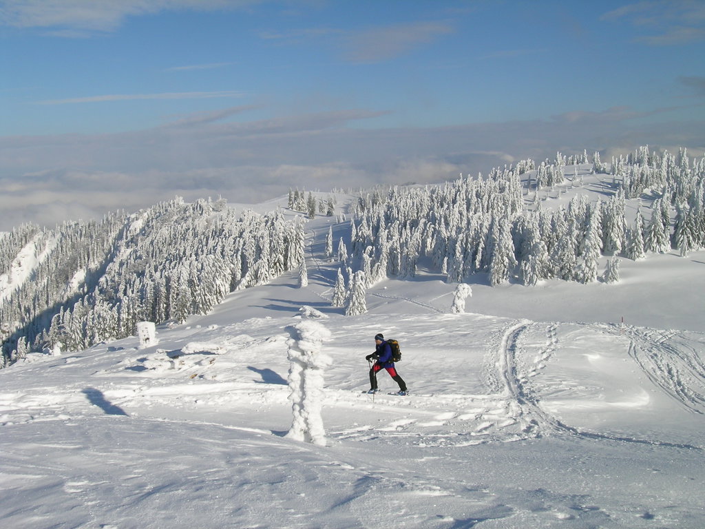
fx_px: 713
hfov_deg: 52.6
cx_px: 352
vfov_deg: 40.7
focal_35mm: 35
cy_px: 264
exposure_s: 1/414
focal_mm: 7.2
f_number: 7.6
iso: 50
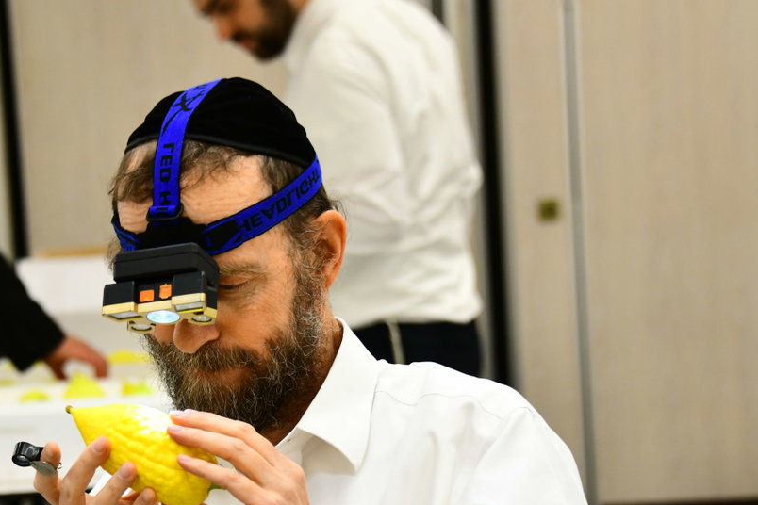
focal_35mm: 148
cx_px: 271
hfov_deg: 13.9
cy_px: 394
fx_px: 3116
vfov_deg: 9.3
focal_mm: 85
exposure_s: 1/100
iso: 1250
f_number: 5
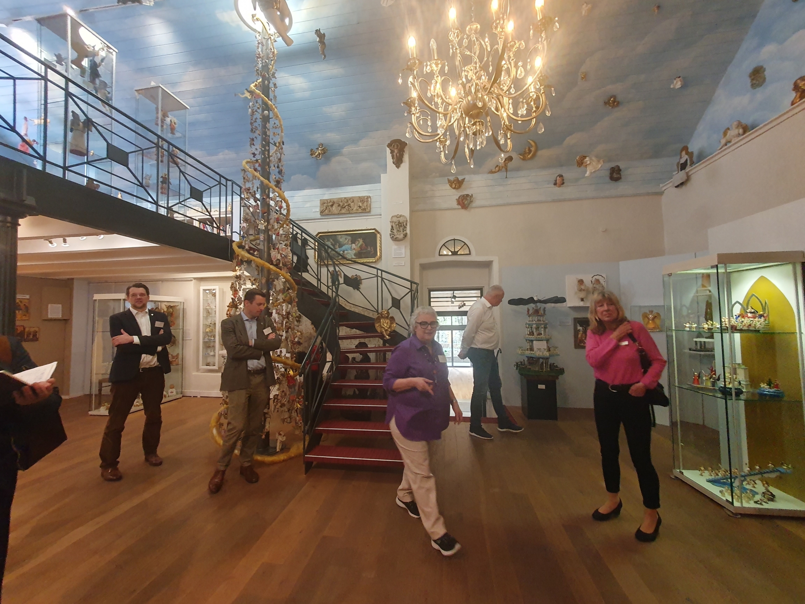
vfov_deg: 89.9
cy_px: 302
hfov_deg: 106.2
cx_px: 402
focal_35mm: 13
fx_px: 302
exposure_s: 1/33
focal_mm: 1.8
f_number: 2.2
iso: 400
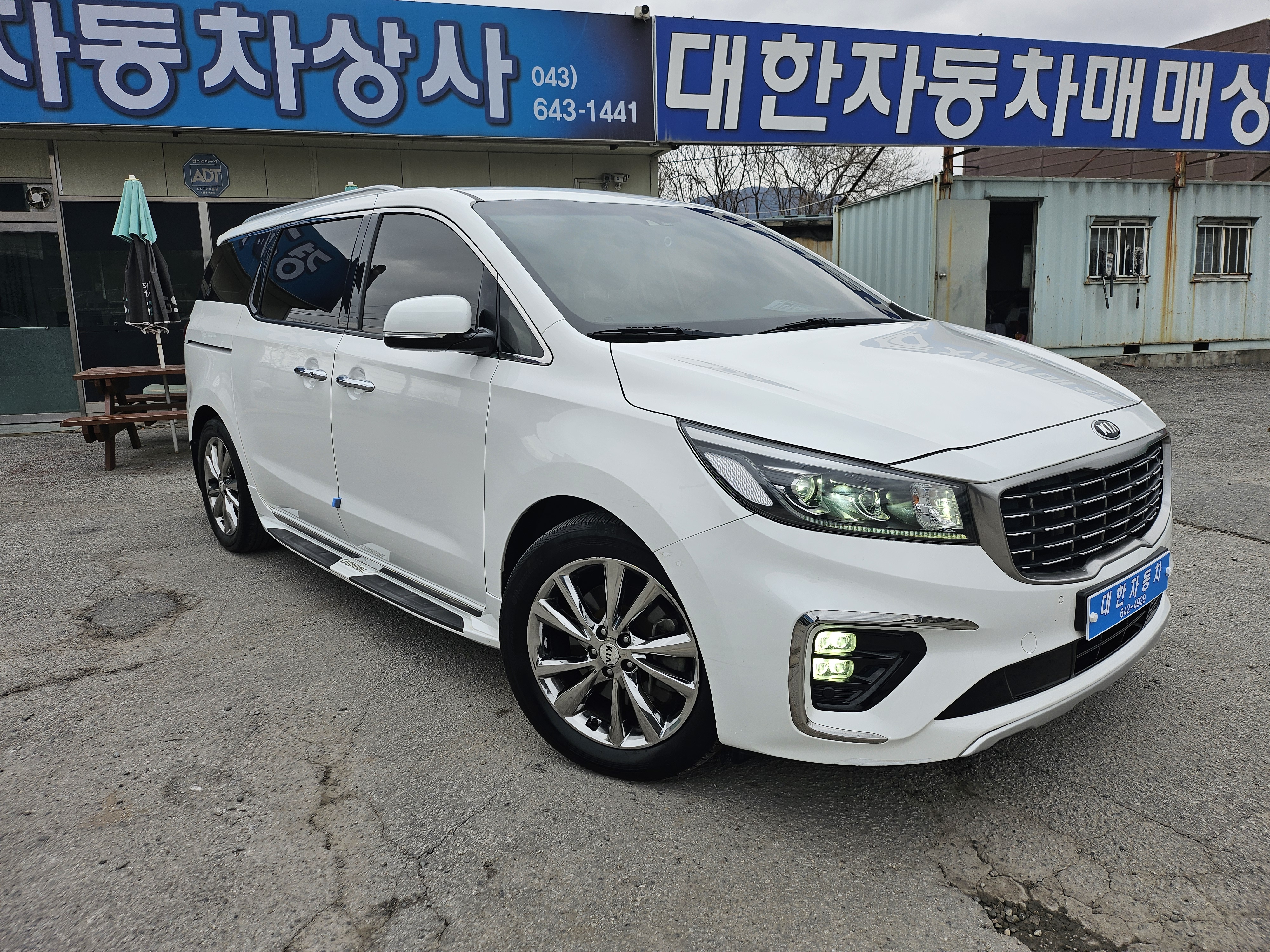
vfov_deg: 56.8
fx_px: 881
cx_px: 635
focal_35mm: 24
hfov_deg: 71.6
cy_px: 476
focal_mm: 5
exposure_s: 1/483
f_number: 1.8
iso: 50
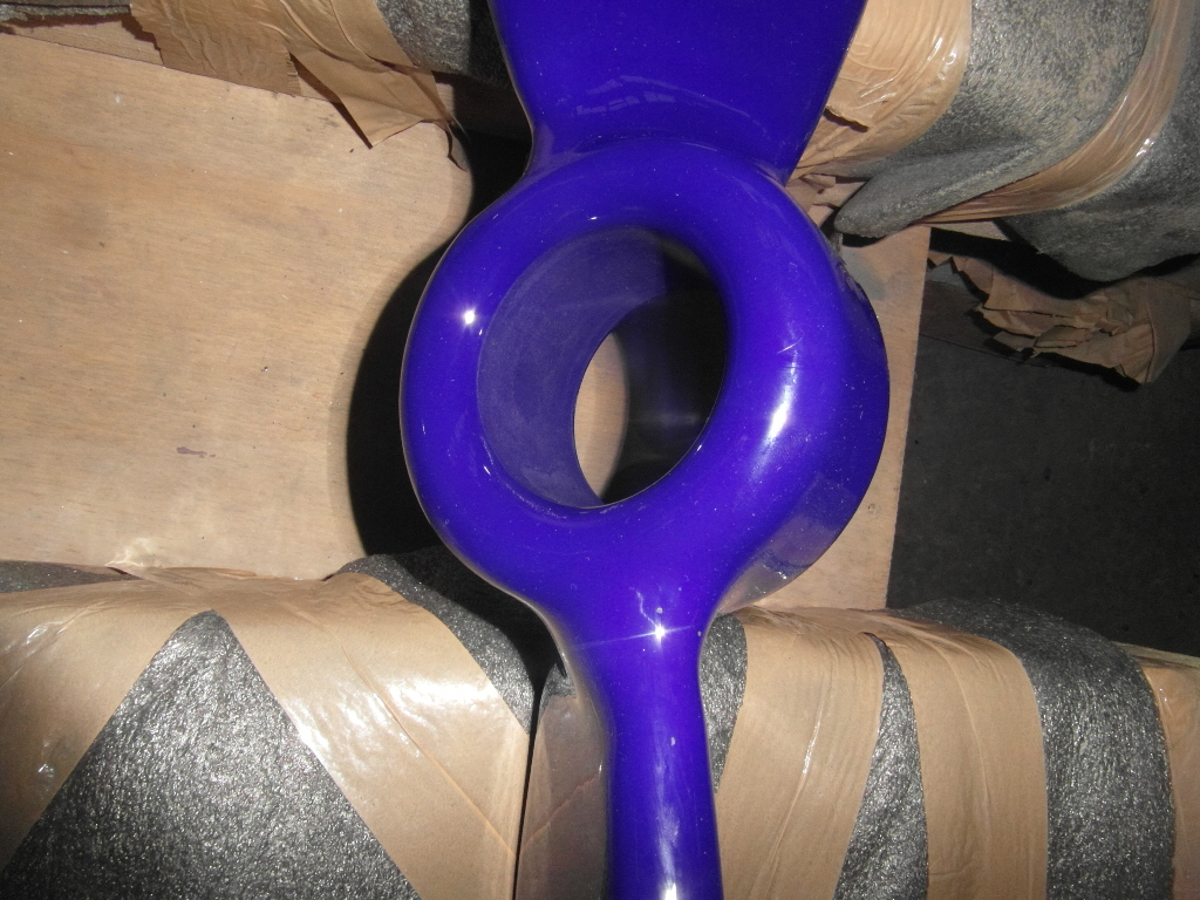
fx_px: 832
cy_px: 450
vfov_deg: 56.8
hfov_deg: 71.6
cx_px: 600
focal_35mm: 24
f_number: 7.3
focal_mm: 4
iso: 200
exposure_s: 1/30
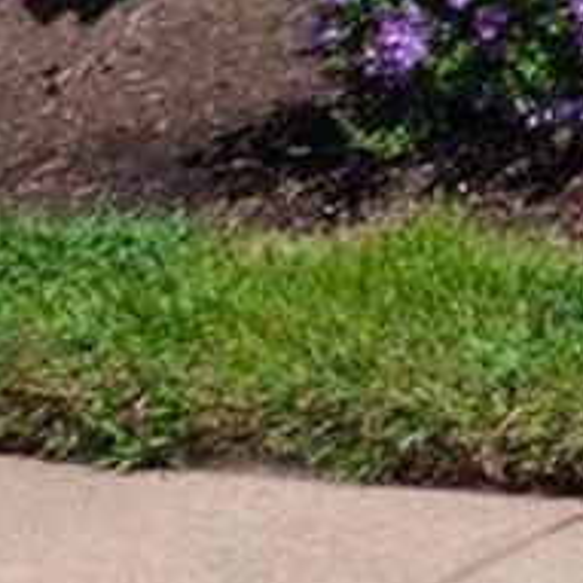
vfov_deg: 9.6
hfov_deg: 6.3
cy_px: -1215
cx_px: 2949
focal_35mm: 137
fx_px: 2610
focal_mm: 10
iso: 320
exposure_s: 1/100
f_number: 5
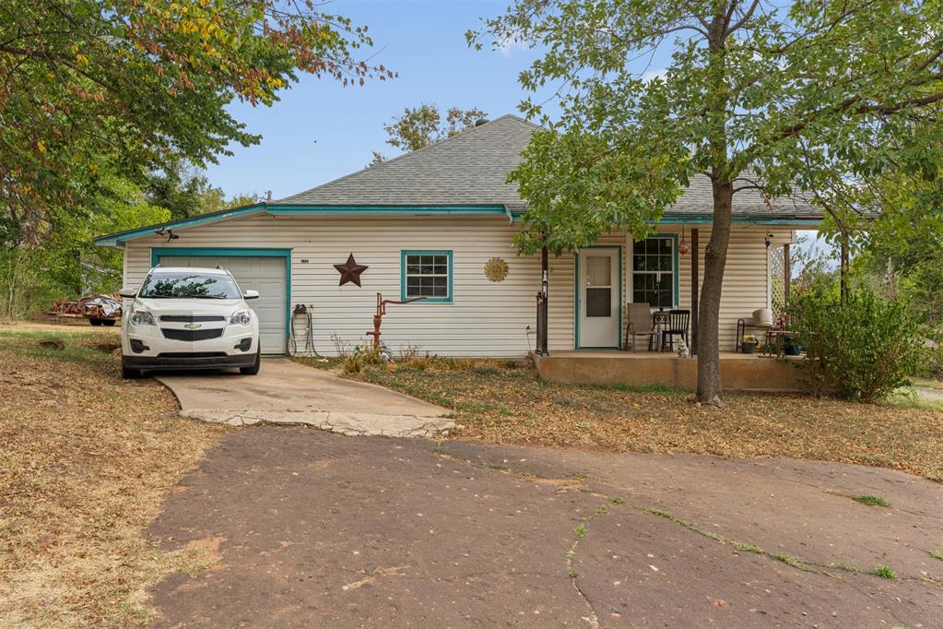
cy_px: 314
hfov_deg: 67.4
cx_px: 472
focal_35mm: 27
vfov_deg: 47.9
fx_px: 707
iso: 200
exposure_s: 1/125
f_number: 9
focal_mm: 18
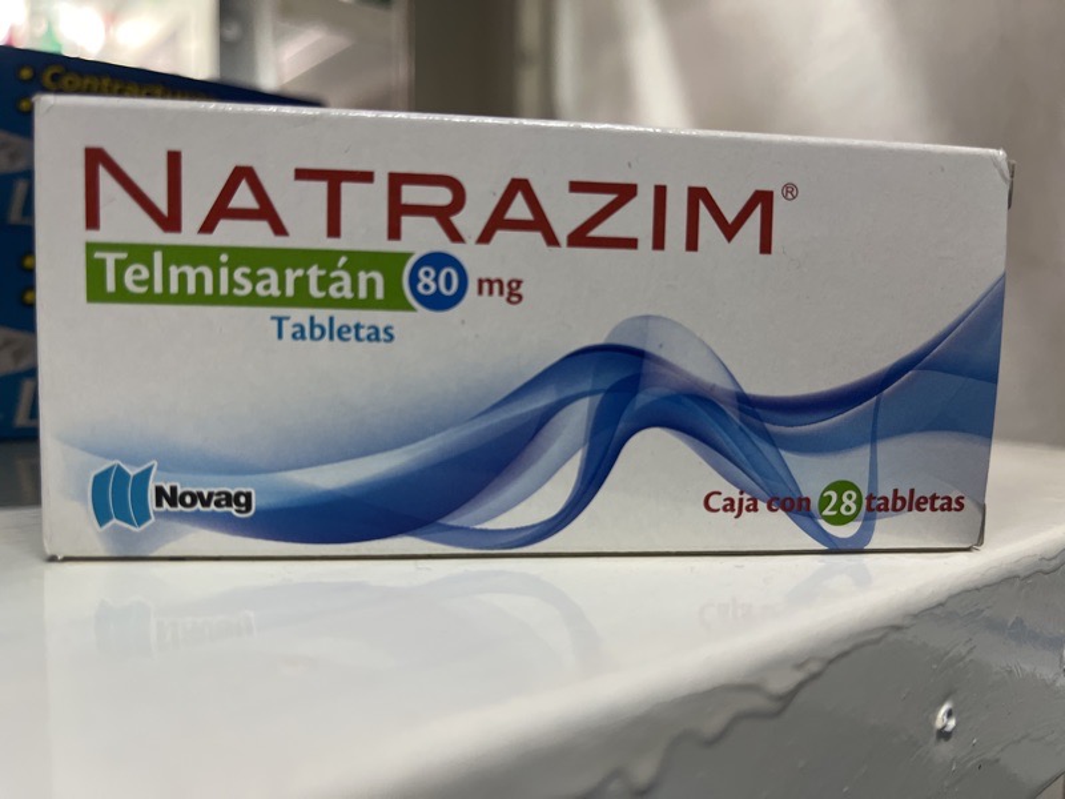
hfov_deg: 67.3
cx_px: 532
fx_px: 800
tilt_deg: -5.9
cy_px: 400
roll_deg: -1.5
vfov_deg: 53.1
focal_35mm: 26
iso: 250
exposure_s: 1/60
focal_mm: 5.1
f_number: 1.6
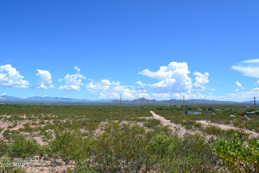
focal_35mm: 27
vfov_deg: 47.9
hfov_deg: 67.4
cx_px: 130
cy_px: 86
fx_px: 194
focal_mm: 18
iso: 320
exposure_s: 1/500
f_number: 11
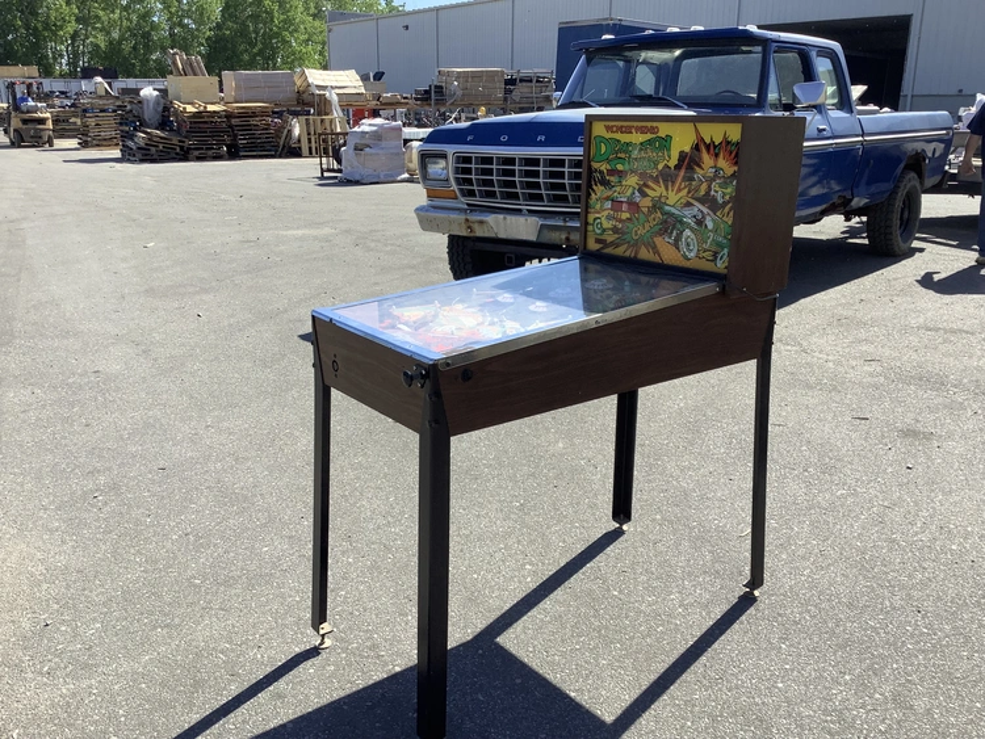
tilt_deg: -16.1
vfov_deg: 45.5
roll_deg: -0.8
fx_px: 882
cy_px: 370
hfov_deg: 58.3
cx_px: 492
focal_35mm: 31
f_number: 2.4
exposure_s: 1/905
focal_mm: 3.3
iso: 25
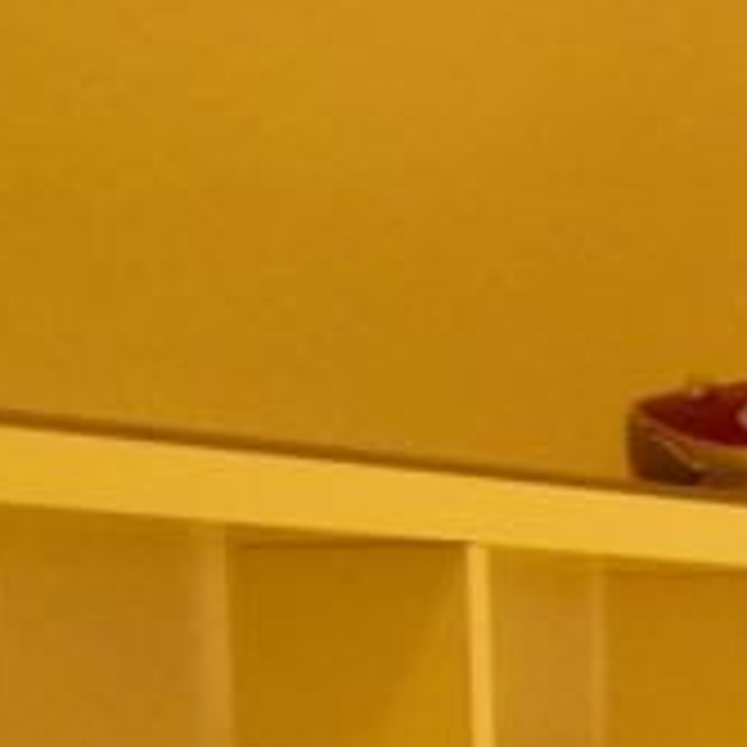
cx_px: 1593
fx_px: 2246
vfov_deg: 17.4
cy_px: 1053
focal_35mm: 92
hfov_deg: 14.7
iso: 800
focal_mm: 10
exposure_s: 1/160
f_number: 4.5
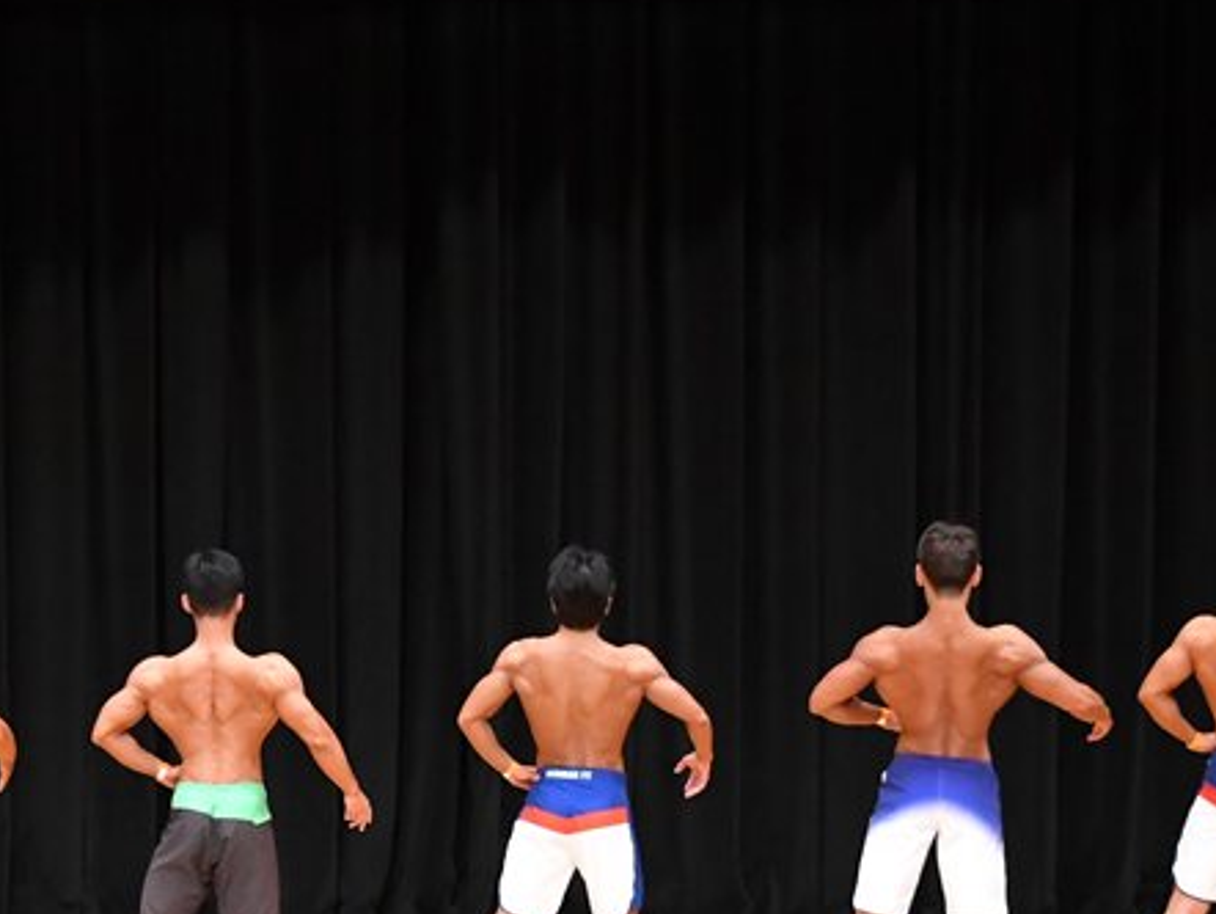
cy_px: 581
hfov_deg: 9.2
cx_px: 265
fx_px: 7522
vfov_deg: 6.9
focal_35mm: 214
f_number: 5.6
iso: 5000
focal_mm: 85
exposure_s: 1/400
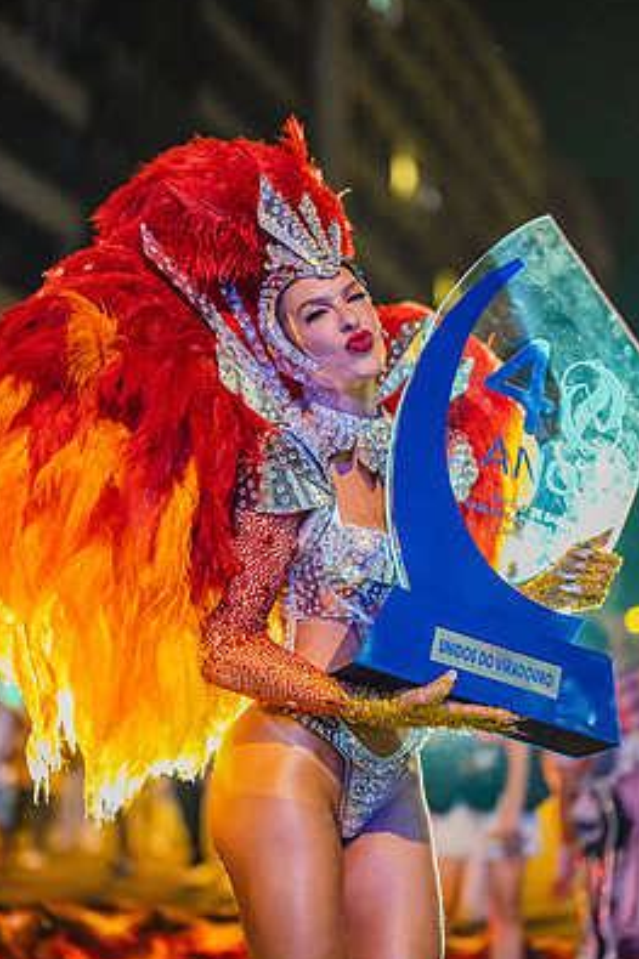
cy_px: 529
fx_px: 1519
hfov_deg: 23.8
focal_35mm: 57
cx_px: 347
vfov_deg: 35.0
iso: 6400
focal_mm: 50
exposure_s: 1/250
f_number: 1.2
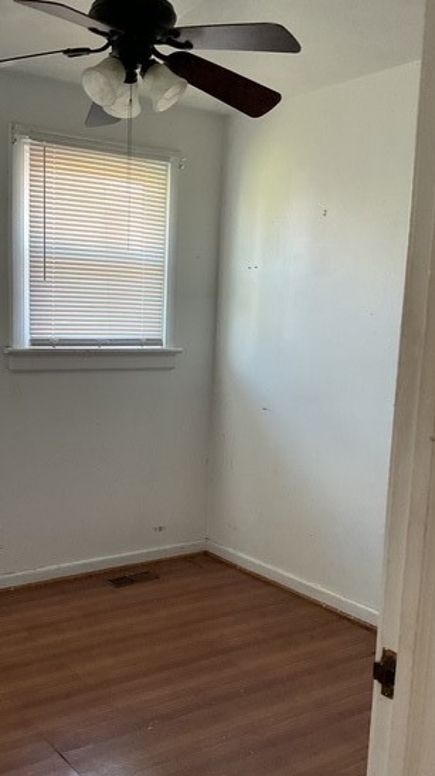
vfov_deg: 53.8
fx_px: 760
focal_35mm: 37
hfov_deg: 31.6
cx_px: 136
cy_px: 453
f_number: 1.8
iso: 200
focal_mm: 3
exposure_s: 1/60
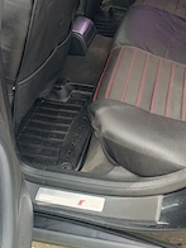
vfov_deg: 36.8
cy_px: 32
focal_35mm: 49
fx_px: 351
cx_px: 138
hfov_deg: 29.2
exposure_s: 1/101
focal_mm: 5.59
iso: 108
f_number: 1.88
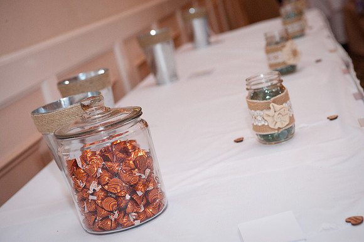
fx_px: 707
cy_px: 121
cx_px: 182
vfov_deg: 19.4
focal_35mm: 70
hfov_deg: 28.9
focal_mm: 70
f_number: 5.6
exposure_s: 1/125
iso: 3200
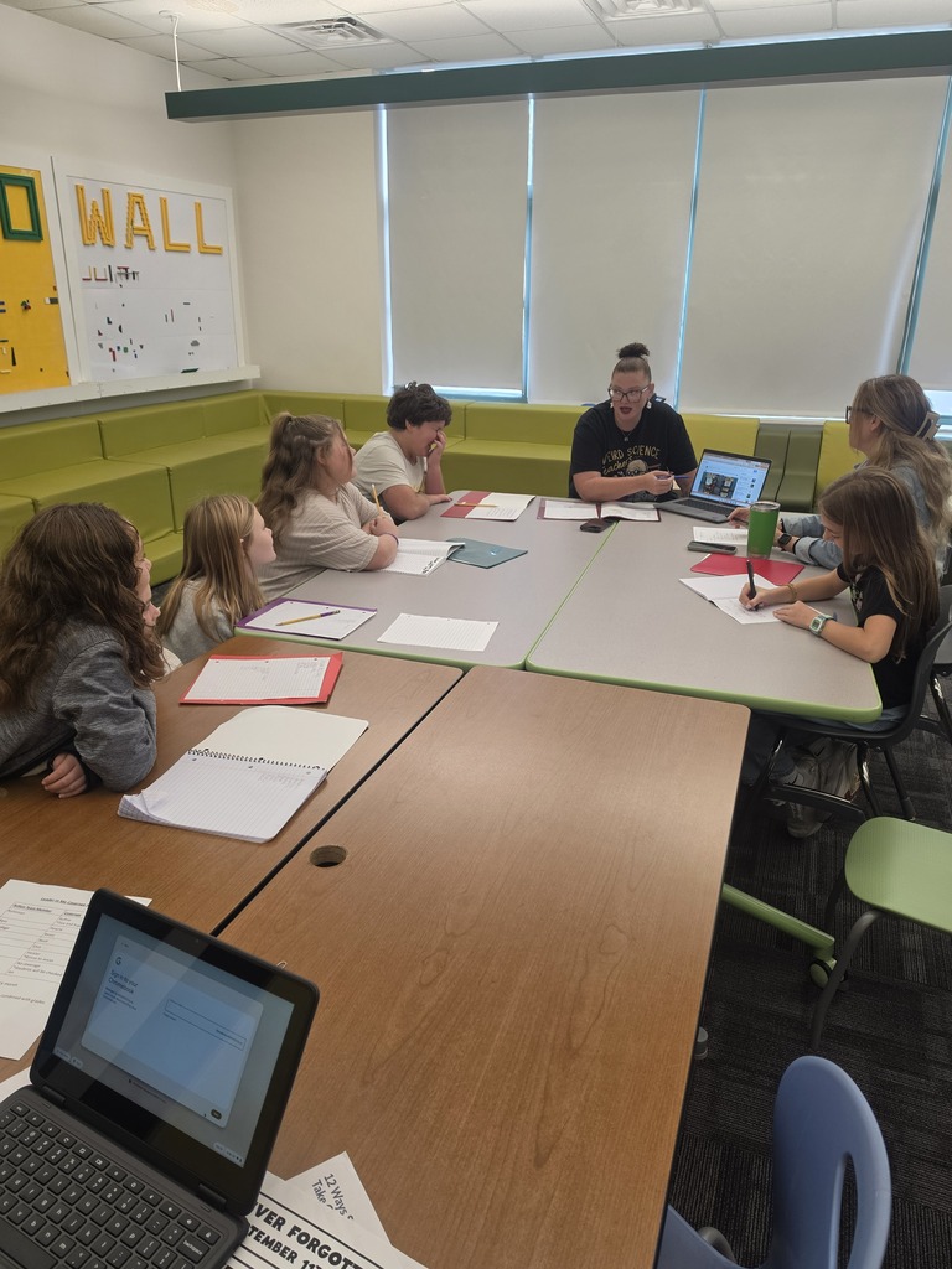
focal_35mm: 23
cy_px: 634
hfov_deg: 58.9
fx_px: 843
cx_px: 476
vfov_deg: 73.9
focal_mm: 6.5
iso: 160
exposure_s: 1/120
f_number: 1.4
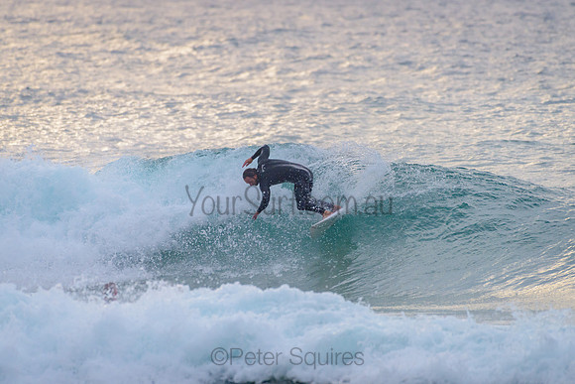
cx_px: 279
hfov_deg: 3.4
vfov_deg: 2.2
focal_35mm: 613
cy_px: 188
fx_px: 9795
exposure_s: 1/1250
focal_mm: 500
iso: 400
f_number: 5.6
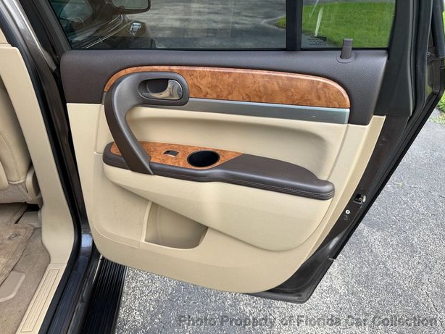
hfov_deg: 69.4
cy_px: 163
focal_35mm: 25
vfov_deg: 54.9
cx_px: 229
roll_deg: -2.5
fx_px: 322
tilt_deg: -30.5
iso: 64
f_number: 1.78
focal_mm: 6.76
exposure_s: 1/296
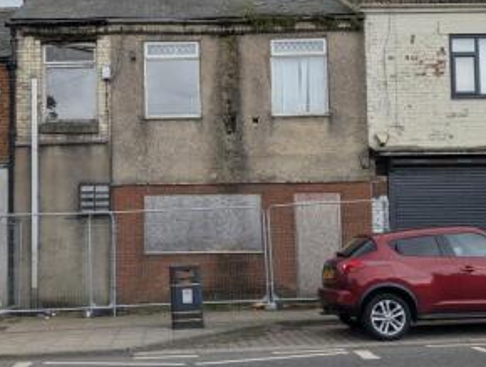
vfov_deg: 30.4
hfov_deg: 39.1
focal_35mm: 48
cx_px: 166
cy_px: 187
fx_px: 676
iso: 20
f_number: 1.68
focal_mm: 6.9
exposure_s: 1/478
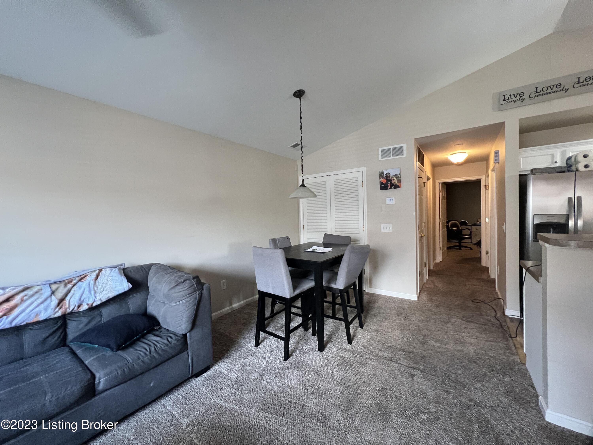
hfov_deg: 106.2
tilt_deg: -2.9
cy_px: 222
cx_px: 296
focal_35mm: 13
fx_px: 223
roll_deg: +2.0
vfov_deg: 89.9
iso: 500
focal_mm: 1.57
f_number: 1.8
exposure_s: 1/60
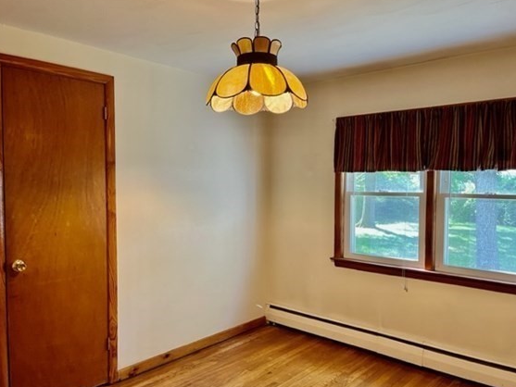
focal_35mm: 28
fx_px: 417
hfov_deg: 63.4
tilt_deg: -3.2
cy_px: 202
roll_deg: -0.4
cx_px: 254
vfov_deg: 49.7
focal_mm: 5.1
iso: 125
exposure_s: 1/77
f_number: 1.6
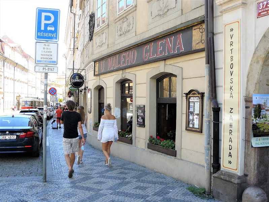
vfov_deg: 39.7
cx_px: 134
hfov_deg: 51.3
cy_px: 101
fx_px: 280
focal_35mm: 36
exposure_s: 1/100
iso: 100
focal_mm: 6
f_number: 4
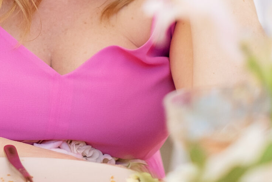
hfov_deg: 11.1
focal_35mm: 185
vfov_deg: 7.2
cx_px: 50
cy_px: -135
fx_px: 1398
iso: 320
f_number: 1.4
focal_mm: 35
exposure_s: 1/2000
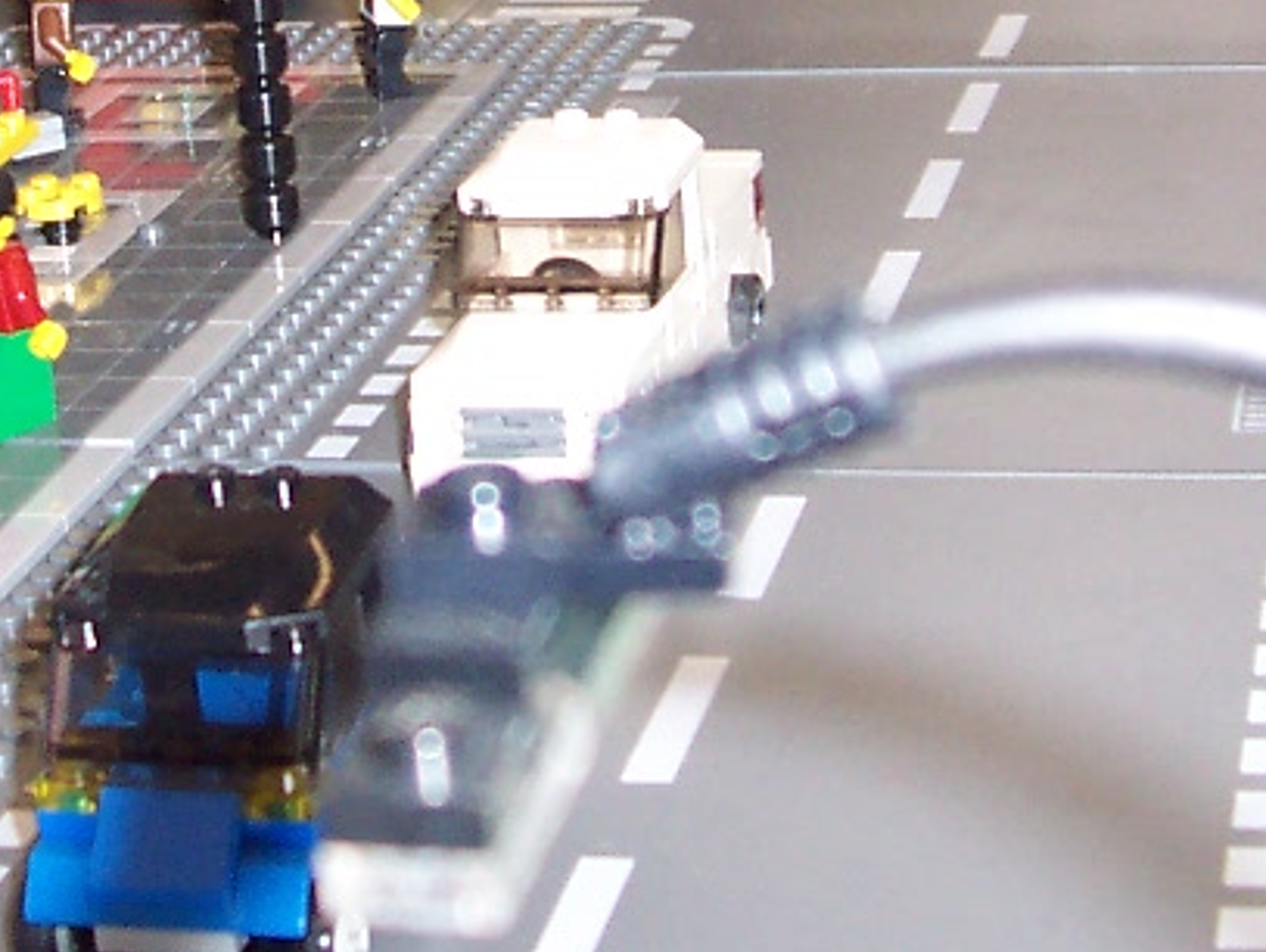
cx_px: 519
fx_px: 3990
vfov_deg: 13.4
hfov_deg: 18.0
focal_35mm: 109
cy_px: -75
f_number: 2.8
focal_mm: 5.6
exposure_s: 1/60
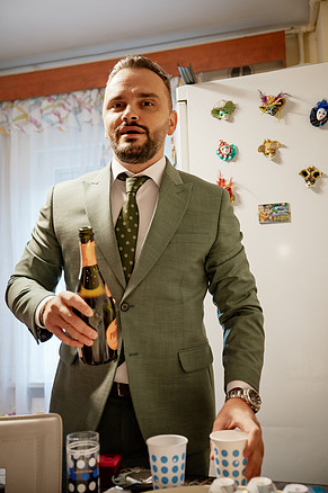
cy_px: 248
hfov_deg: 35.0
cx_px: 165
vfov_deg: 50.7
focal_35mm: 38
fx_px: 521
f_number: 2.8
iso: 800
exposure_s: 1/125
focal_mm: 37
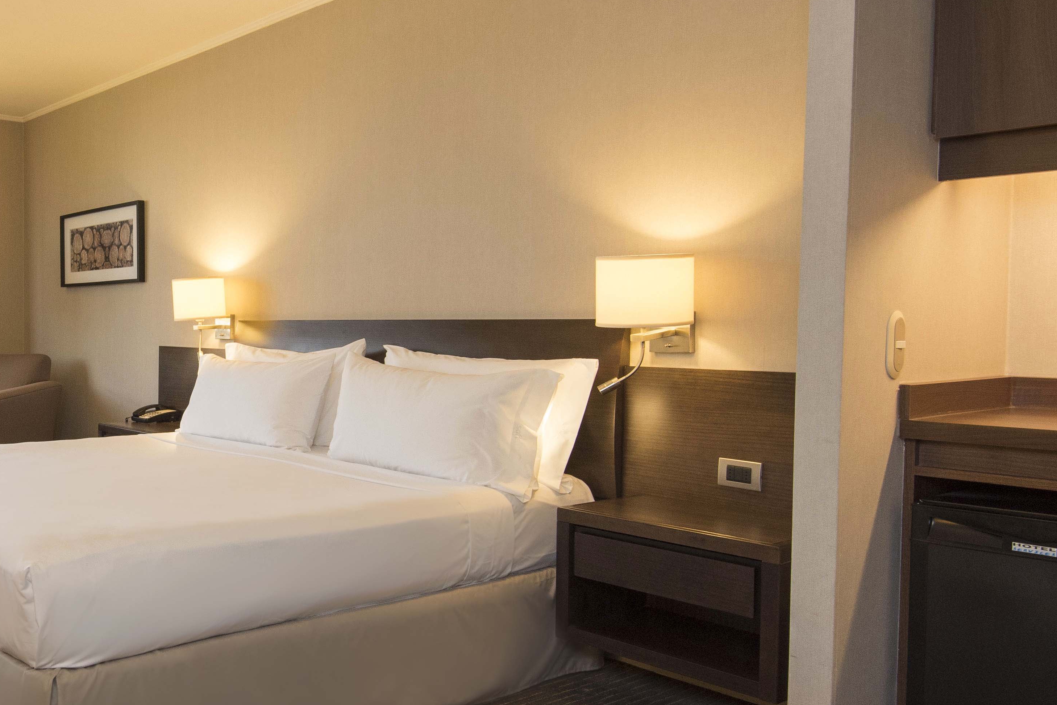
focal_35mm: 33
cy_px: 364
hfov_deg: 52.1
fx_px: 969
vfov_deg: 40.0
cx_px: 158
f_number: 8
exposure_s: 1/20
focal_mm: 16
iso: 800
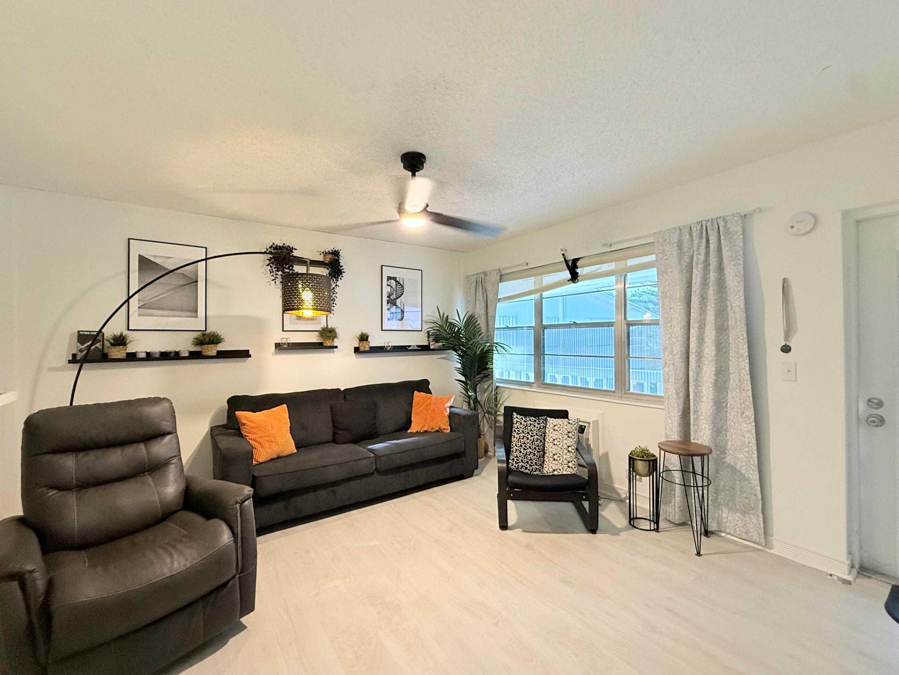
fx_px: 390
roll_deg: +0.9
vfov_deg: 81.7
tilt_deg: +0.1
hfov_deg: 98.2
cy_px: 339
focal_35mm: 15
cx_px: 456
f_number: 2.2
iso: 320
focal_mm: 2.22
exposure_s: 1/60
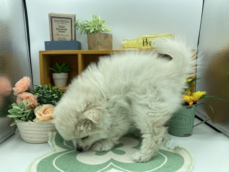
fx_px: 185
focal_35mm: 28
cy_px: 86
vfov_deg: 49.7
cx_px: 114
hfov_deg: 63.4
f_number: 1.8
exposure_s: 1/666
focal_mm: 3.99
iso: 20
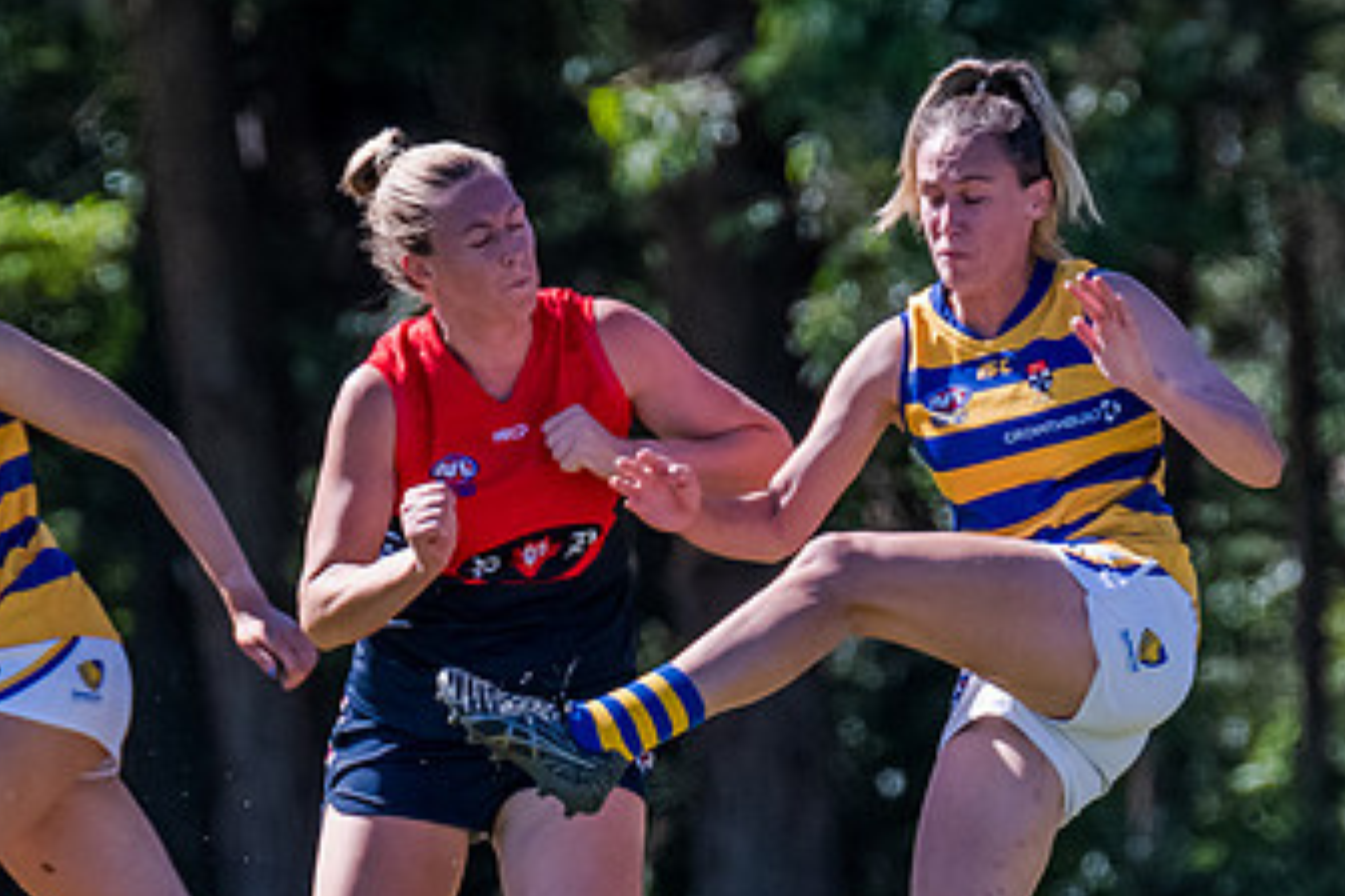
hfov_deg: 1.5
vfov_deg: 1.0
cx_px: 814
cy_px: 620
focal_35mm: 1368
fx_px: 51106
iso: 1000
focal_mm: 420
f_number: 6.3
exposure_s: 1/1600
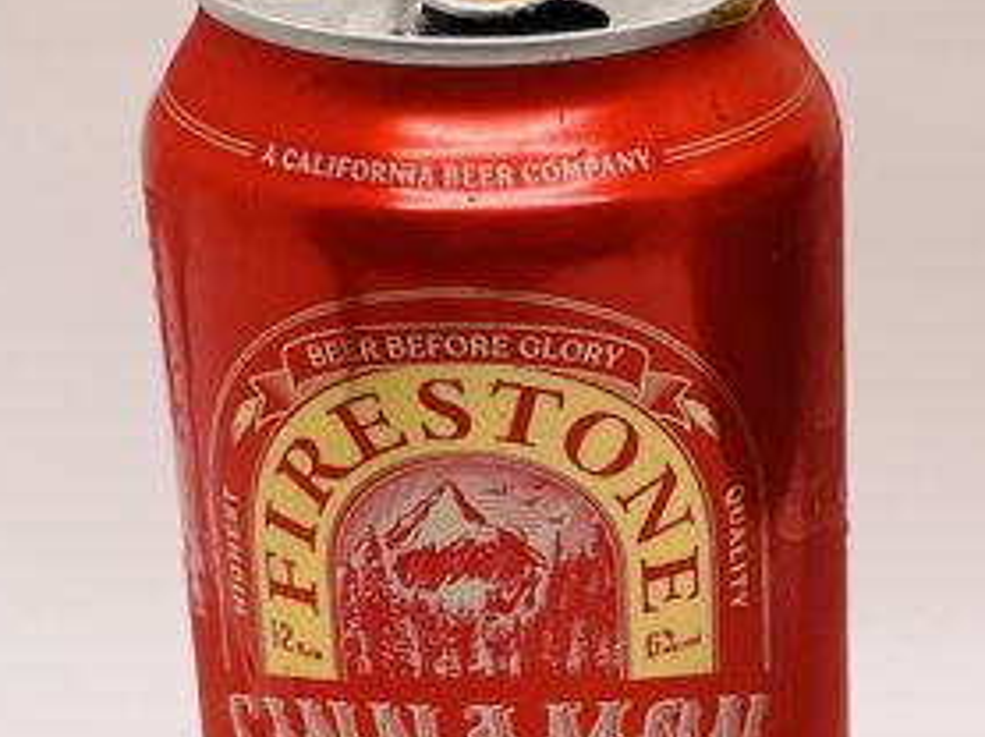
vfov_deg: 22.9
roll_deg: -0.6
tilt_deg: -26.2
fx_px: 1820
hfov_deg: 27.9
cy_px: 406
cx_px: 1051
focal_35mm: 64
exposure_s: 1/292
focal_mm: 4.2
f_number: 1.6
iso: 32
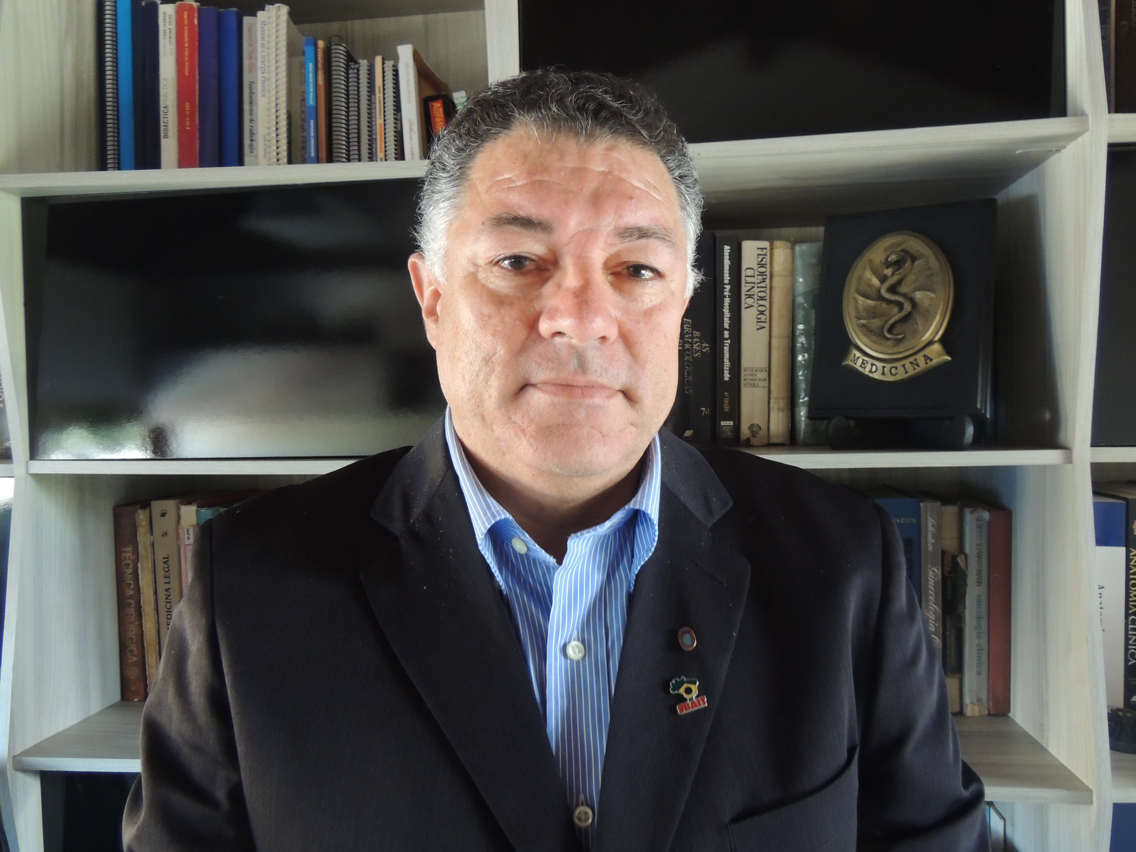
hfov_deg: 63.4
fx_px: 919
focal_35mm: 28
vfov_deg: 49.7
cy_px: 426
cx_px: 568
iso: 500
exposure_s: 1/8
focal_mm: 4.9
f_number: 3.1
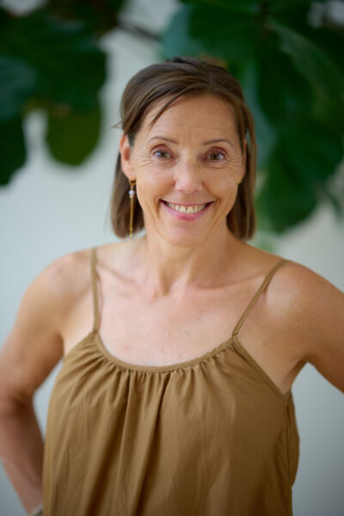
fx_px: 1505
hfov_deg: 13.0
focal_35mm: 105
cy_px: 258
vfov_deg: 19.5
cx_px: 172
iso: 125
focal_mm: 105
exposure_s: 1/250
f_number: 1.4
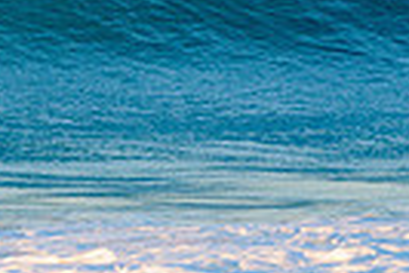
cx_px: -335
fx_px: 13876
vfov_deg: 1.1
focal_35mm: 1220
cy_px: -17
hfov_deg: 1.7
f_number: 5.6
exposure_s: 1/400
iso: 250
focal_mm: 280
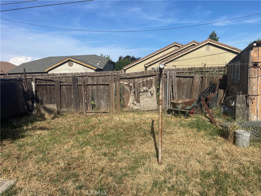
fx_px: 196
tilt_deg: -4.2
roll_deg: +2.5
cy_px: 98
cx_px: 130
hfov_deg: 67.3
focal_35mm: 26
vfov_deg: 53.1
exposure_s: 1/4132
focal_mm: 4.2
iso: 32
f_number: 1.6
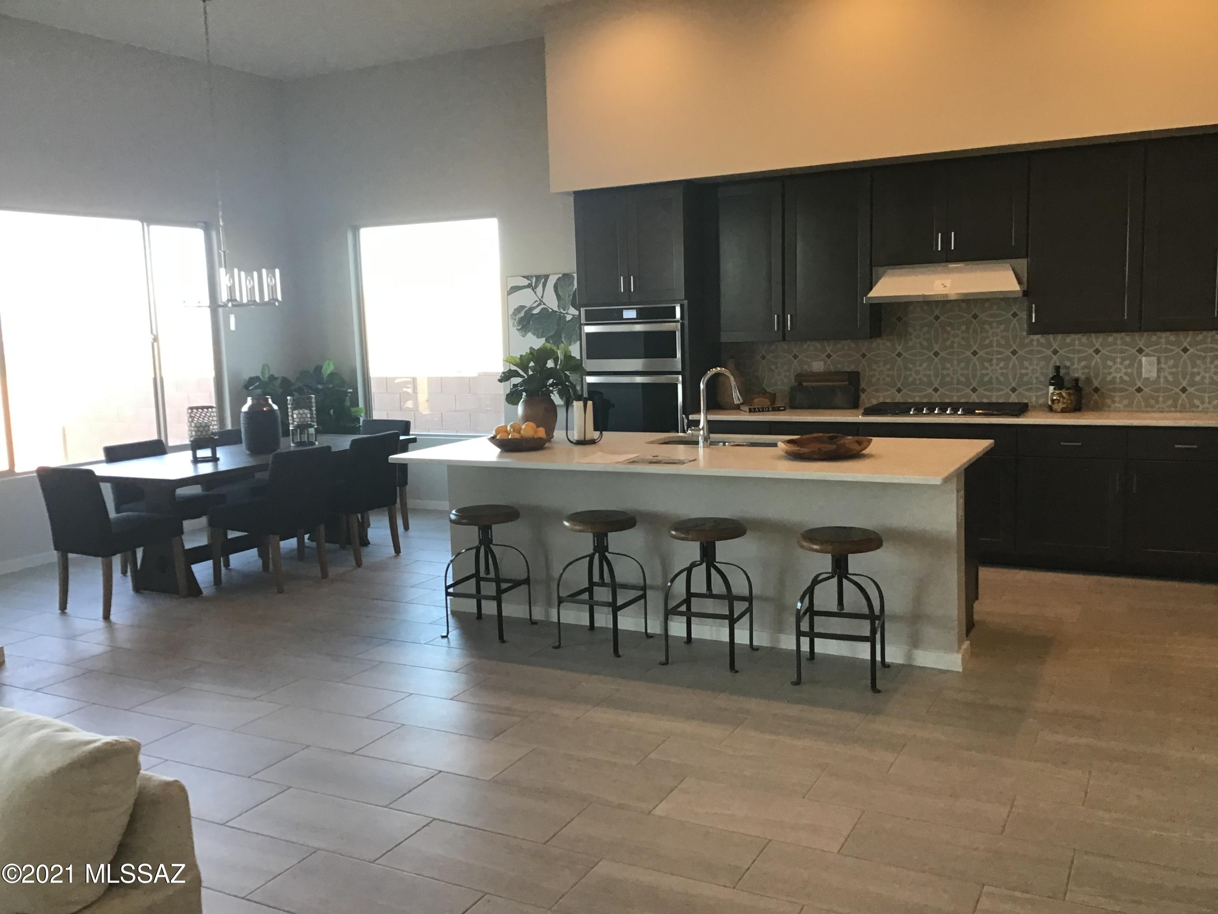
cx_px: 609
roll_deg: +1.2
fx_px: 1091
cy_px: 457
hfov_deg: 58.4
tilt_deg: -6.8
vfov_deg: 45.4
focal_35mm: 31
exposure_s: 1/30
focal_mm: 3.3
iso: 32
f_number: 2.4
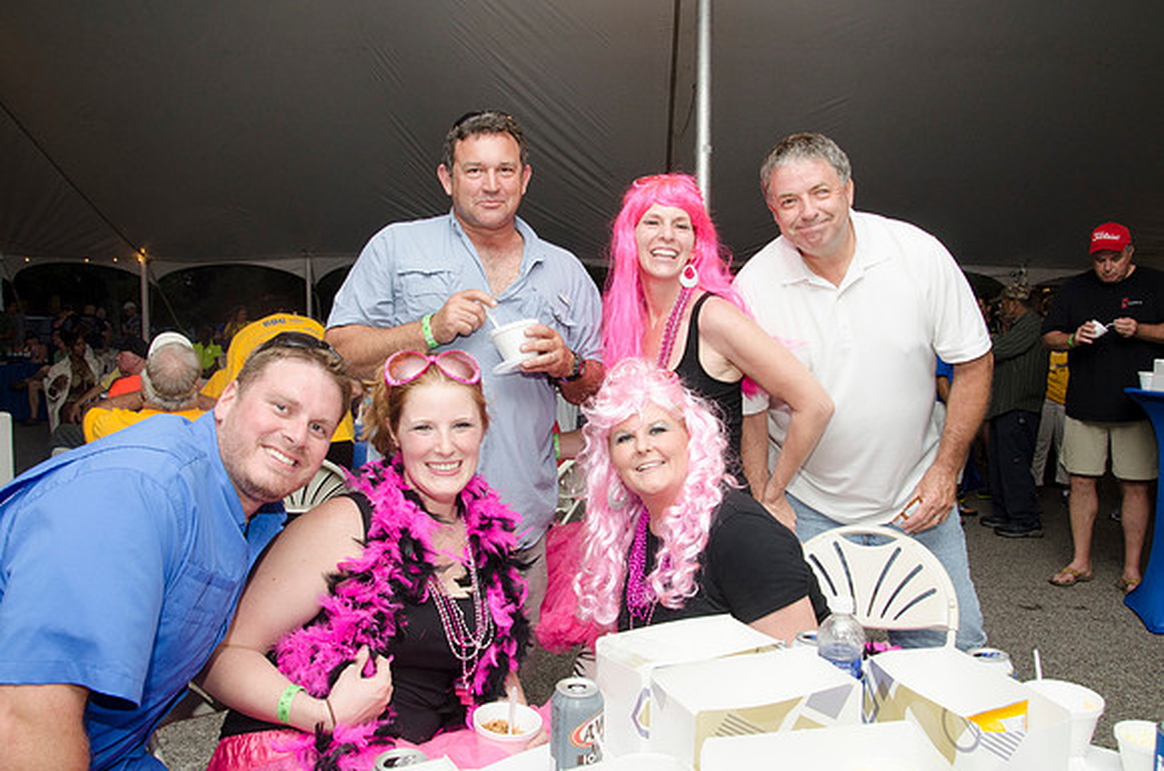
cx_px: 582
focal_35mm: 27
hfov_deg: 67.5
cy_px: 386
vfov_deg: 47.7
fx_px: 871
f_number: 9
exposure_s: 1/60
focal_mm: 18
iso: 800
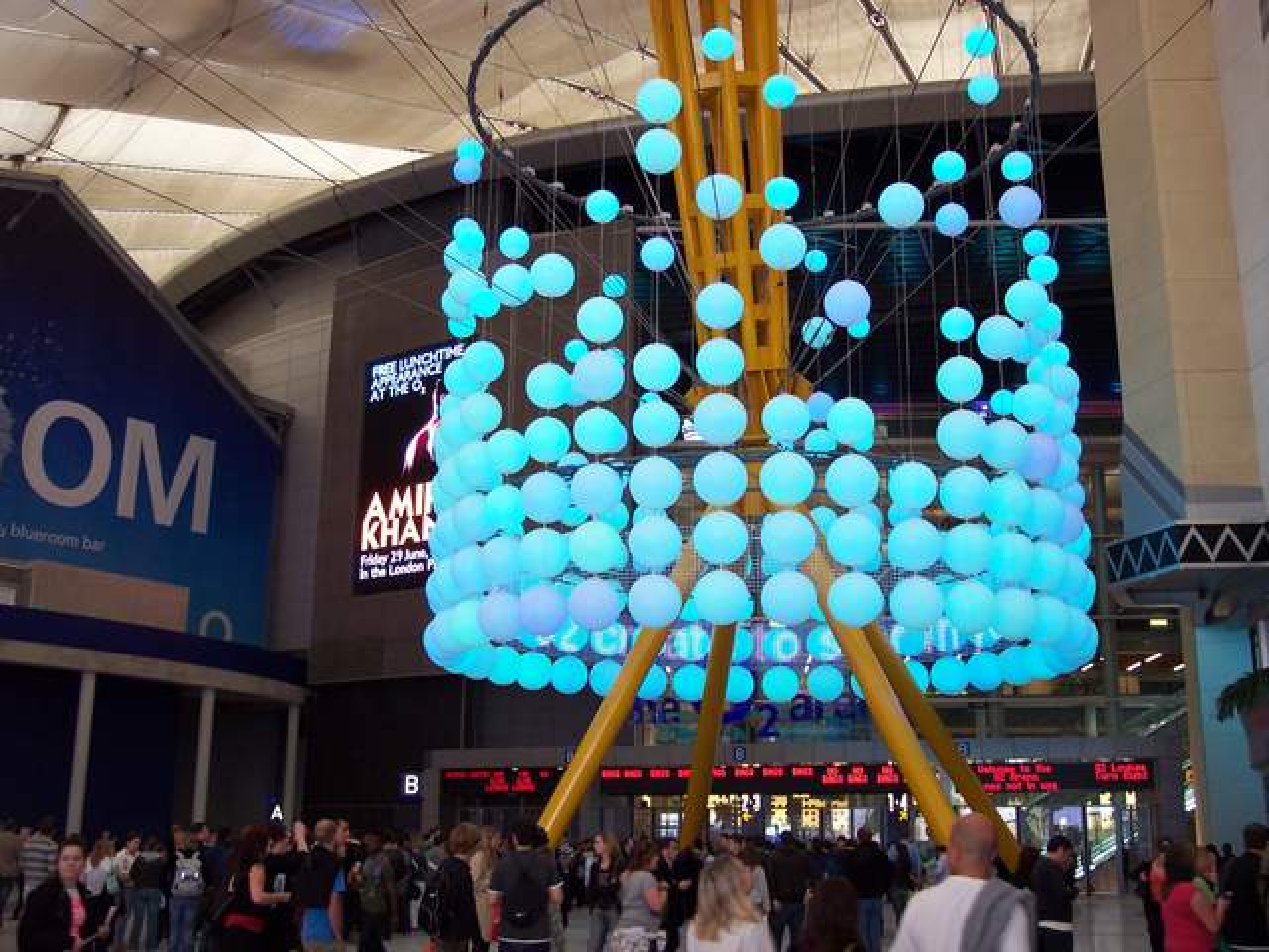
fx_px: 1393
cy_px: 476
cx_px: 634
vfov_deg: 37.7
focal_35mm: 38
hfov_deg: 49.0
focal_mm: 8
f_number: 2.8
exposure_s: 1/30
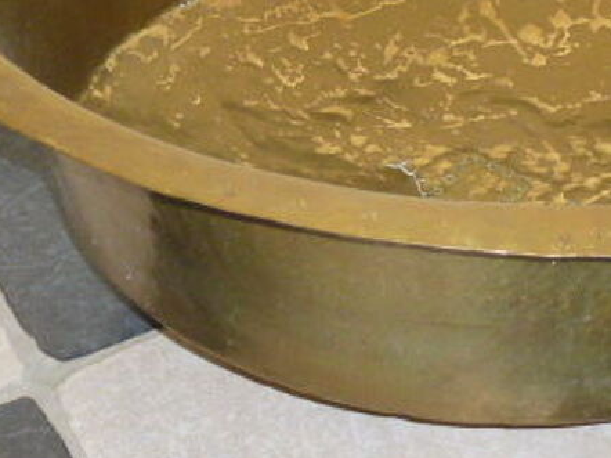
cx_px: 500
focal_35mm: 86
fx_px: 1517
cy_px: 54
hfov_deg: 22.4
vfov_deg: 16.9
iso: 800
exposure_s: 1/60
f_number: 3.8
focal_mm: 6.8
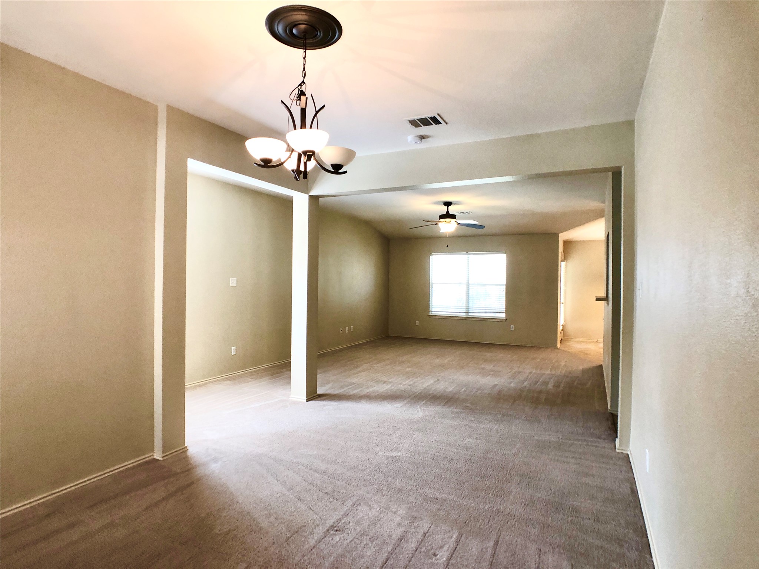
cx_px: 380
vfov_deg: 49.7
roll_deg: -1.0
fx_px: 614
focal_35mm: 28
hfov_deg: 63.4
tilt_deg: +0.4
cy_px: 284
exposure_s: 1/24
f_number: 1.8
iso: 40
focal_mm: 4
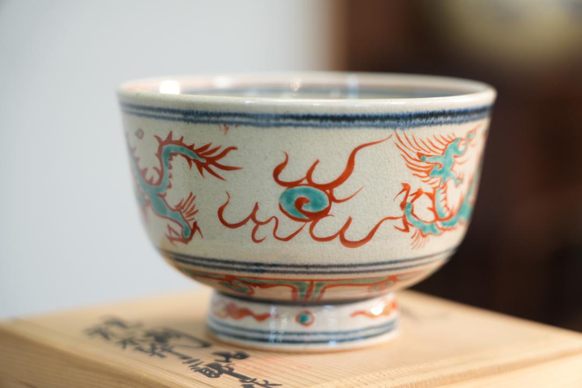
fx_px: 1455
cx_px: 291
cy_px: 194
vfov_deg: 15.2
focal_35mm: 90
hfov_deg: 22.6
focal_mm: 90
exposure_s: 1/100
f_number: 4
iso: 1600
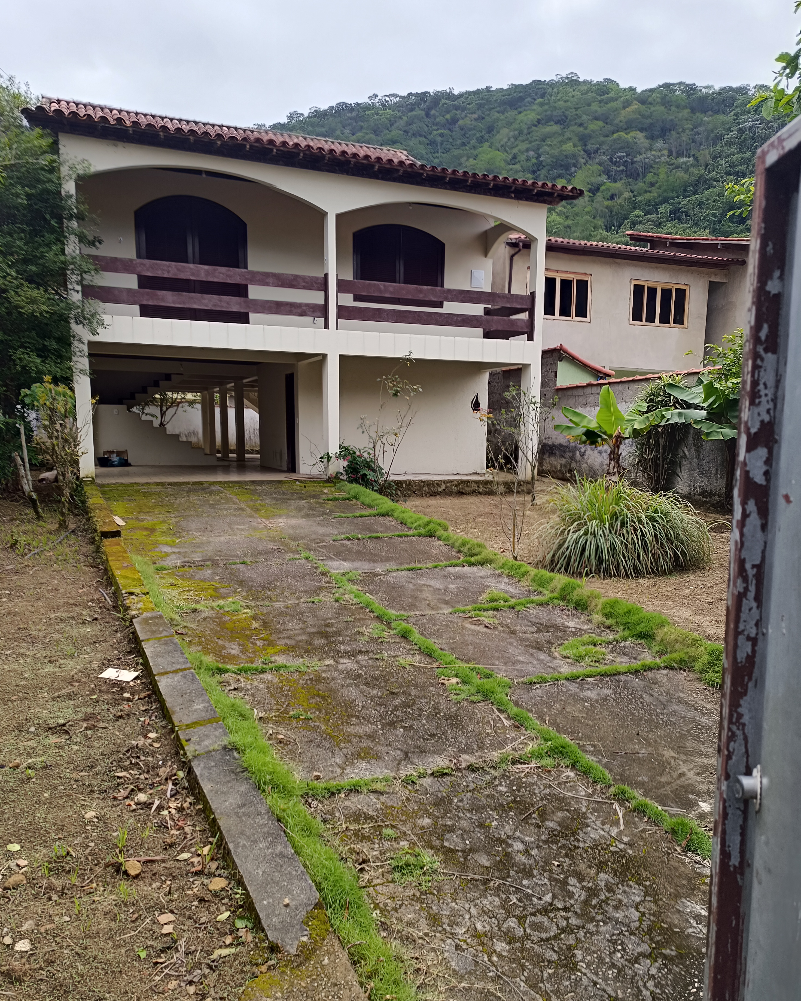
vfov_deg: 66.0
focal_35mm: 26
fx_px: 770
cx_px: 385
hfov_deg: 54.9
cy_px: 535
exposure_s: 1/234
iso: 50
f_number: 1.65
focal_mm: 6.14
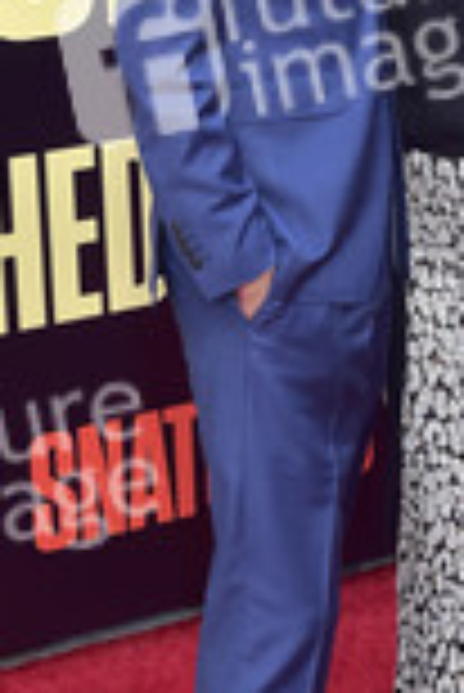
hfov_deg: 10.9
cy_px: 266
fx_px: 2411
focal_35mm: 125
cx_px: 421
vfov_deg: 16.4
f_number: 6.3
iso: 500
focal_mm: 48
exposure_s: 1/320
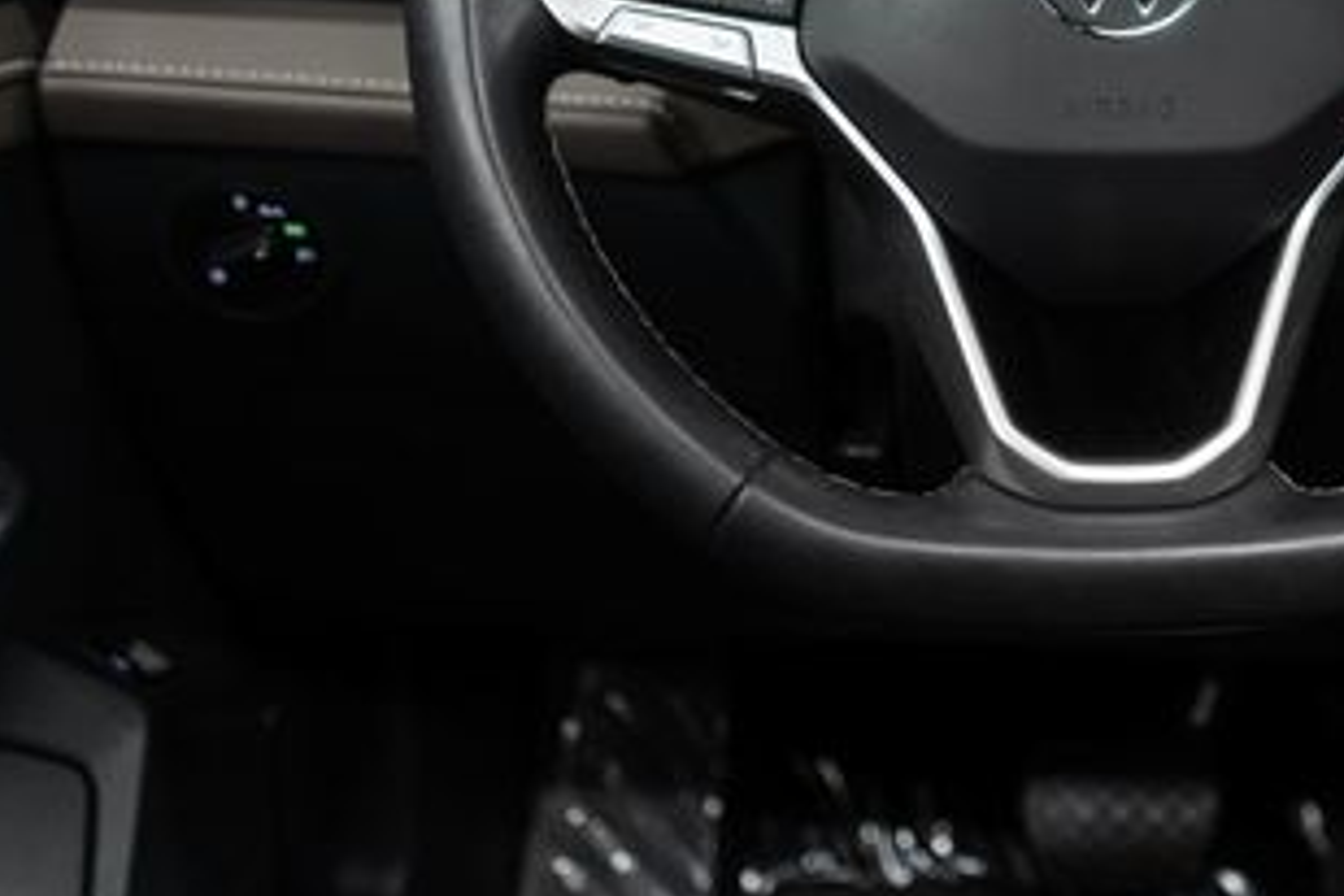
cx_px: 1127
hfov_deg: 33.2
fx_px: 2165
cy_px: 33
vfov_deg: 22.6
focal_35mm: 58
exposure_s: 1/40
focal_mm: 28
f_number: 3.2
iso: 400
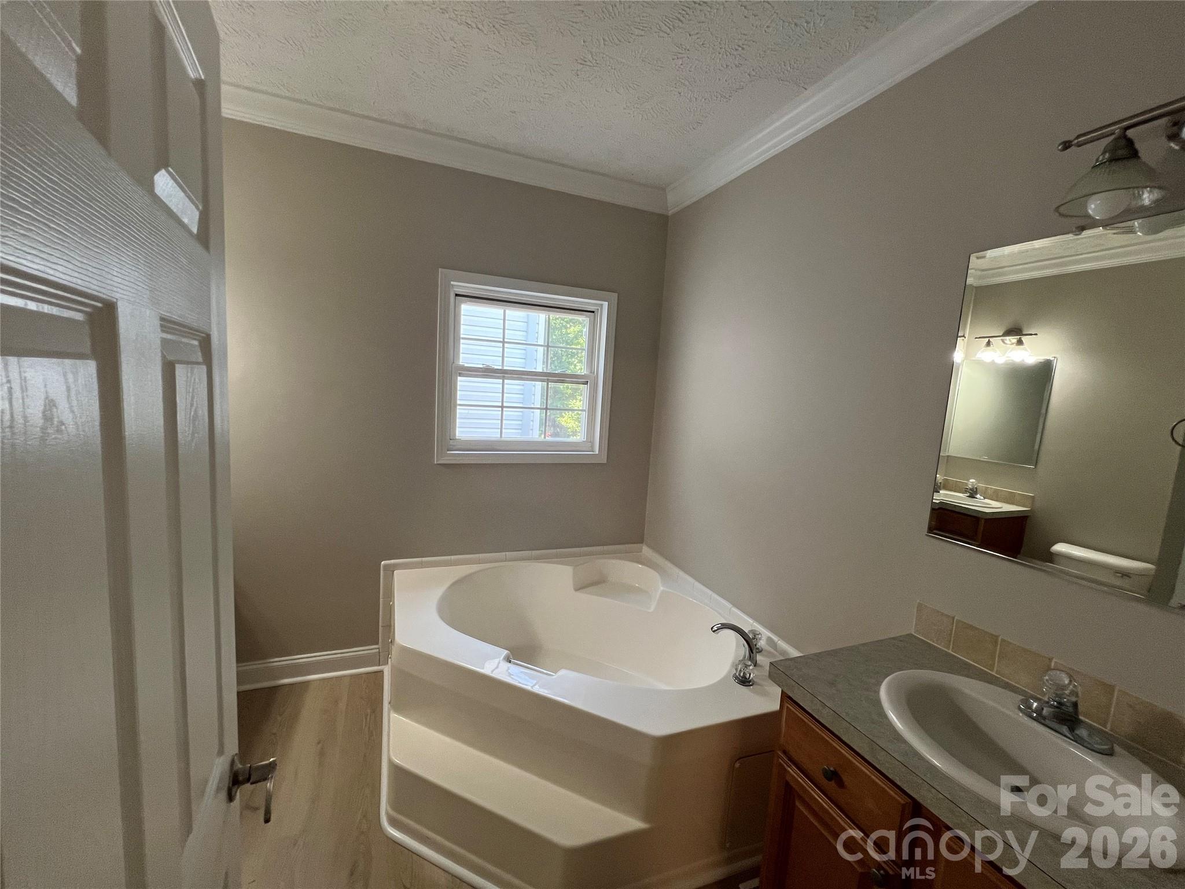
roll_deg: -3.6
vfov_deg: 89.9
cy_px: 444
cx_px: 592
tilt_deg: -7.6
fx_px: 445
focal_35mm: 13
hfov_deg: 106.2
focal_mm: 1.57
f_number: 1.8
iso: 160
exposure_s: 1/120
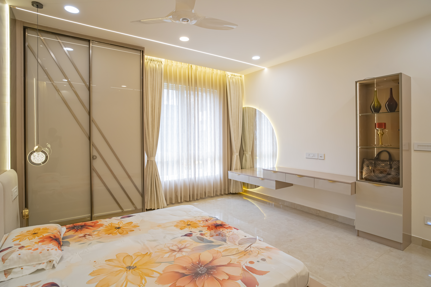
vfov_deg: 67.4
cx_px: 216
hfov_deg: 90.0
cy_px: 144
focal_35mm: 18
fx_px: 215
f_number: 6.3
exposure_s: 1/125
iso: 1000
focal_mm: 18
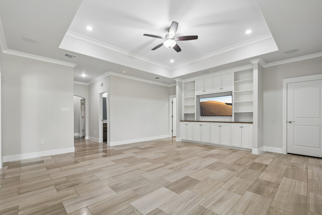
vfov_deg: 77.3
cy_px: 108
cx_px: 161
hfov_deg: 100.4
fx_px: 134
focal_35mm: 15
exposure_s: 1/25
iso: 400
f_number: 8
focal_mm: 10
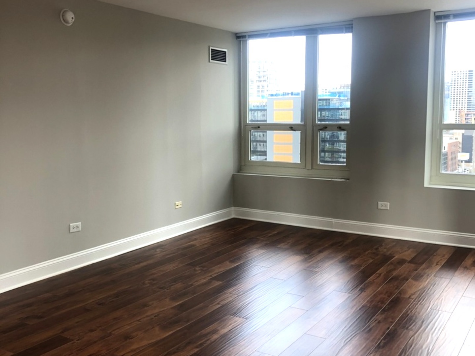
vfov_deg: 49.8
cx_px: 238
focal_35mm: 28
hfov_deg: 63.4
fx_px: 384
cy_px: 178
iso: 50
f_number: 1.8
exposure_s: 1/120
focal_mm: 4
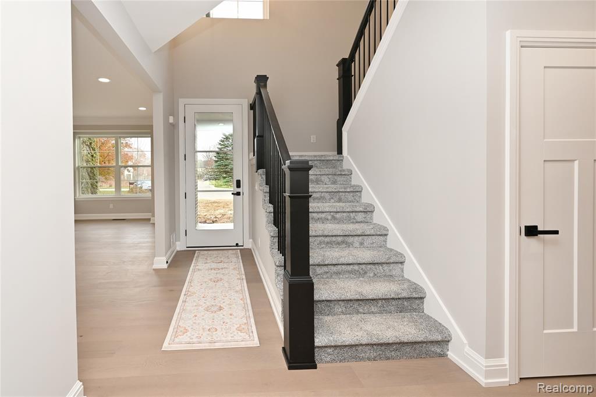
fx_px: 232
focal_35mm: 14
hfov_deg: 104.3
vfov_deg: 81.2
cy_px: 198
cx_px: 298
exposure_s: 1/60
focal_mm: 14
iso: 400
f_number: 7.1
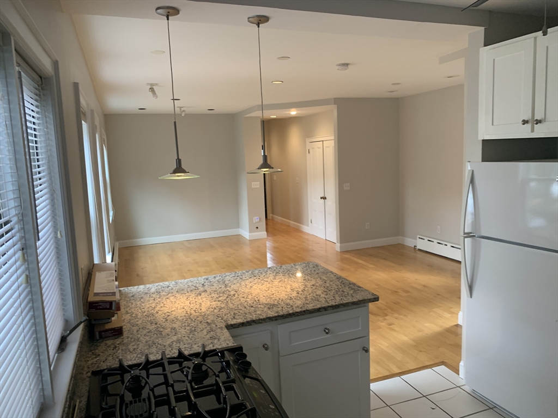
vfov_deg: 53.1
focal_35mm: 26
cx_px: 279
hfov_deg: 67.3
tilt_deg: -9.4
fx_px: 419
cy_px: 209
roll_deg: +0.9
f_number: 1.8
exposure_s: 1/60
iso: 100
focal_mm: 4.25
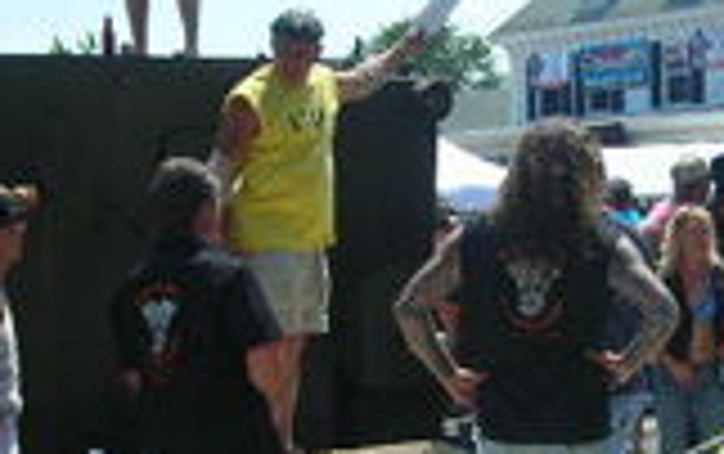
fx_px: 1975
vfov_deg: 13.1
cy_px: 333
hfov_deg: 20.8
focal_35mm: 100
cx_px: 387
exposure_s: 1/164
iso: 50
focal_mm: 6.3
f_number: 6.4
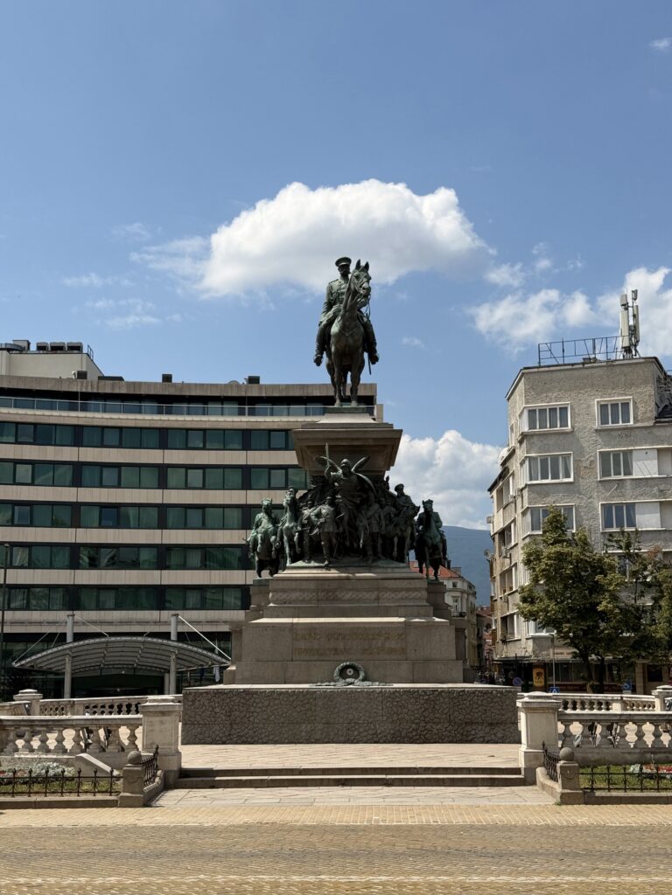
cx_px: 336
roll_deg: -0.1
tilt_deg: +9.7
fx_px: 1242
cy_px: 448
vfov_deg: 39.7
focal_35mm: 48
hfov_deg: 30.3
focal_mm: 6.76
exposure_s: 1/7874
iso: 64
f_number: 1.78
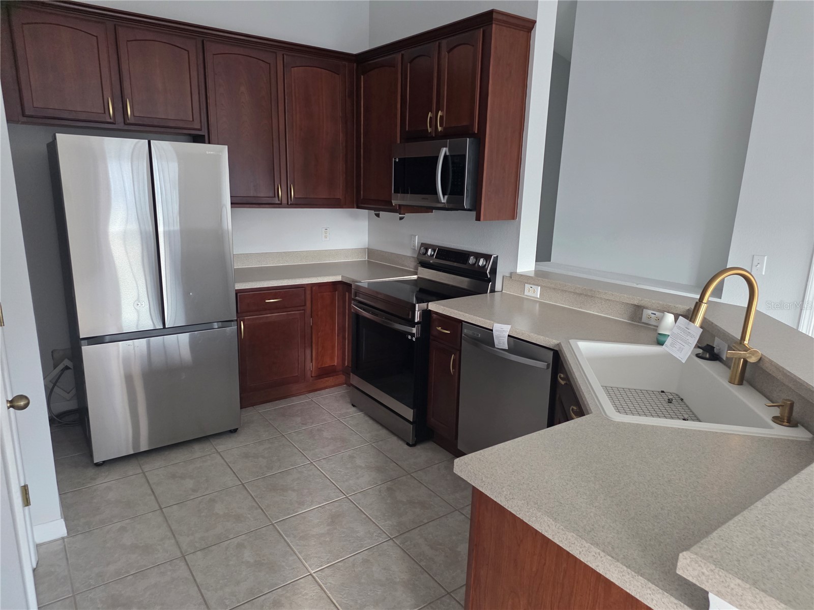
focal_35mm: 23
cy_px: 305
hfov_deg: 73.9
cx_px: 407
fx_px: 541
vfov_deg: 58.9
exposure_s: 1/120
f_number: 1.7
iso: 400
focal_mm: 6.3
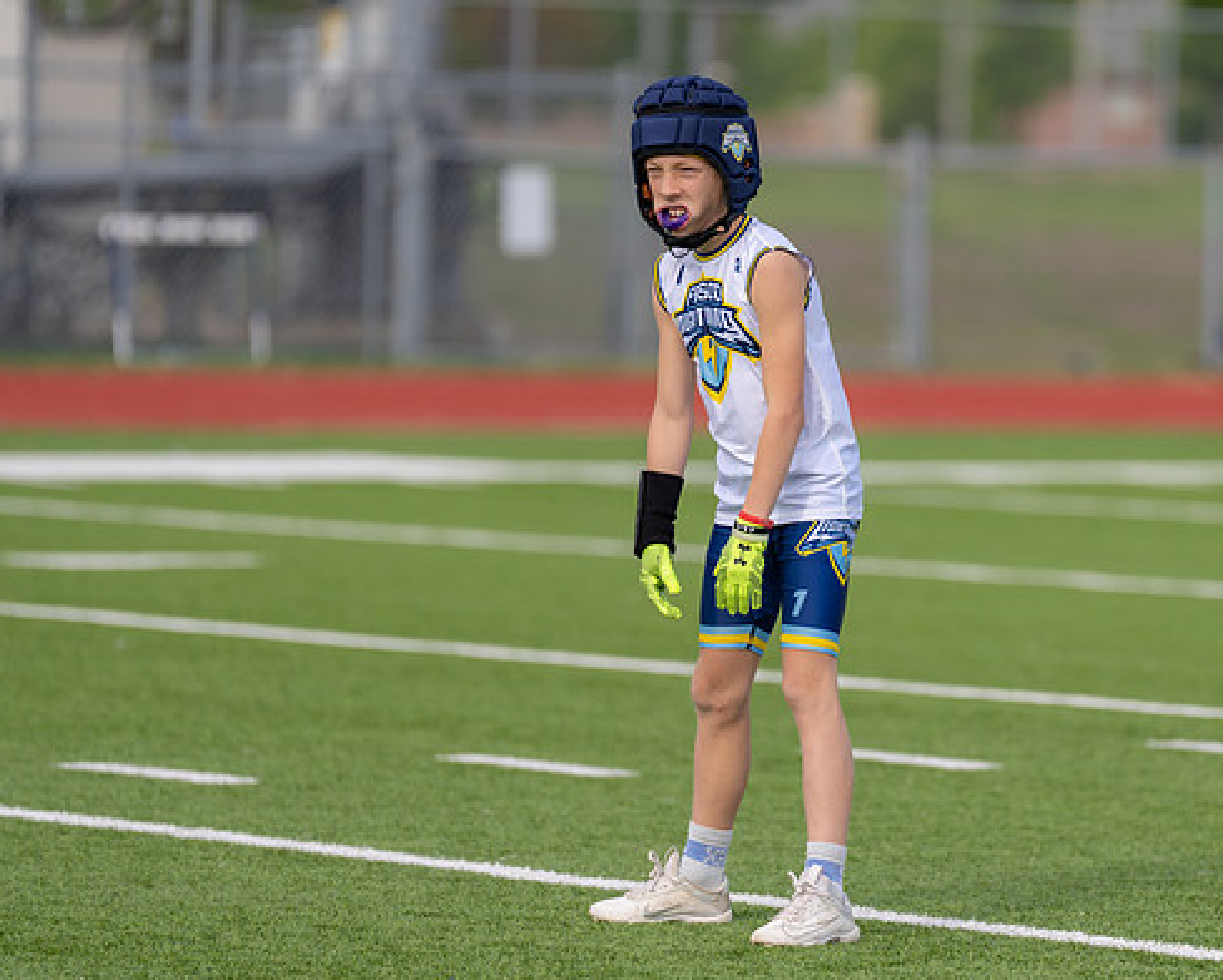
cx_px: 814
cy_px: 463
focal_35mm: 291
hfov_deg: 6.6
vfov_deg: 5.3
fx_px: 10539
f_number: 2.8
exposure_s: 1/1250
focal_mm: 200
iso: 100
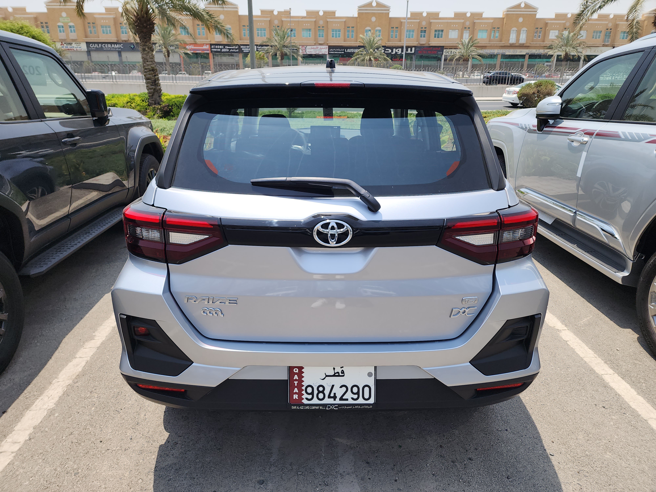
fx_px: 436
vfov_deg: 58.9
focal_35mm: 23
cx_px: 328
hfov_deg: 73.9
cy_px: 246
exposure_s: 1/952
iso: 12
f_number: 1.8
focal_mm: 6.4
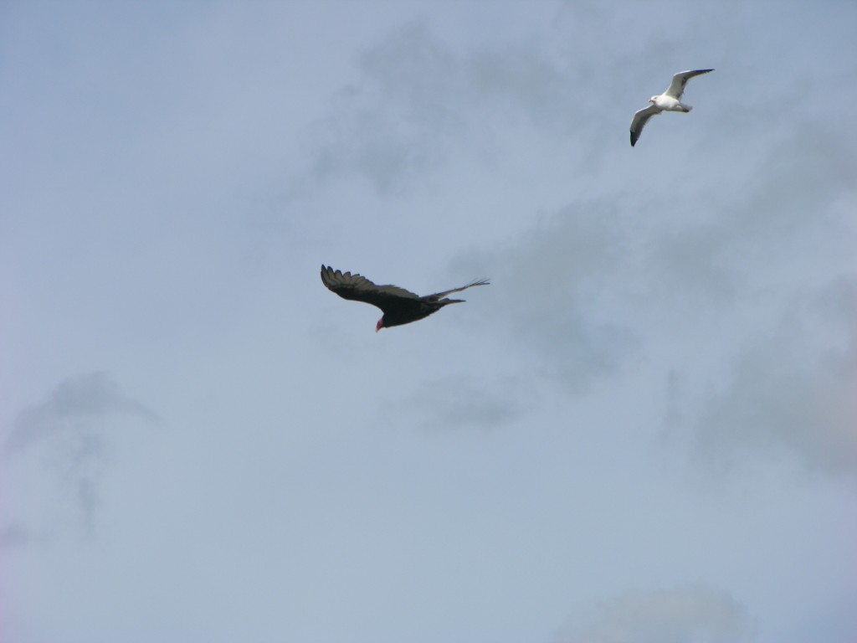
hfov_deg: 7.1
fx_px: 6932
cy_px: 322
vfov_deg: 5.3
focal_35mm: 280
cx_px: 428
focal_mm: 71.2
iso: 50
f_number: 6.6
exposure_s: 1/372
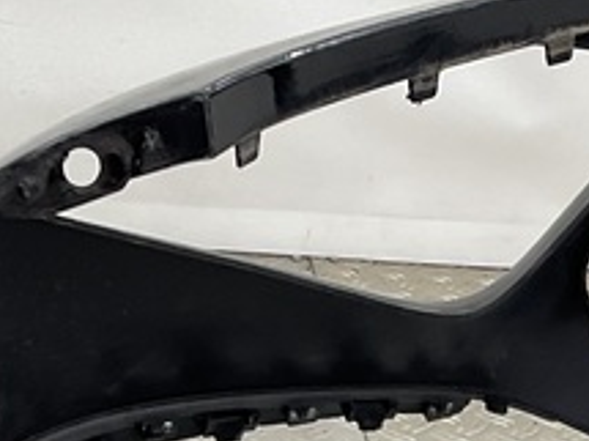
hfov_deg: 14.5
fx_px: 2313
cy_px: 696
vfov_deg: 10.5
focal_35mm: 136
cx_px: 430
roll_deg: -13.3
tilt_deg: -30.2
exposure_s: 1/100
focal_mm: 3
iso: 32
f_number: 1.8
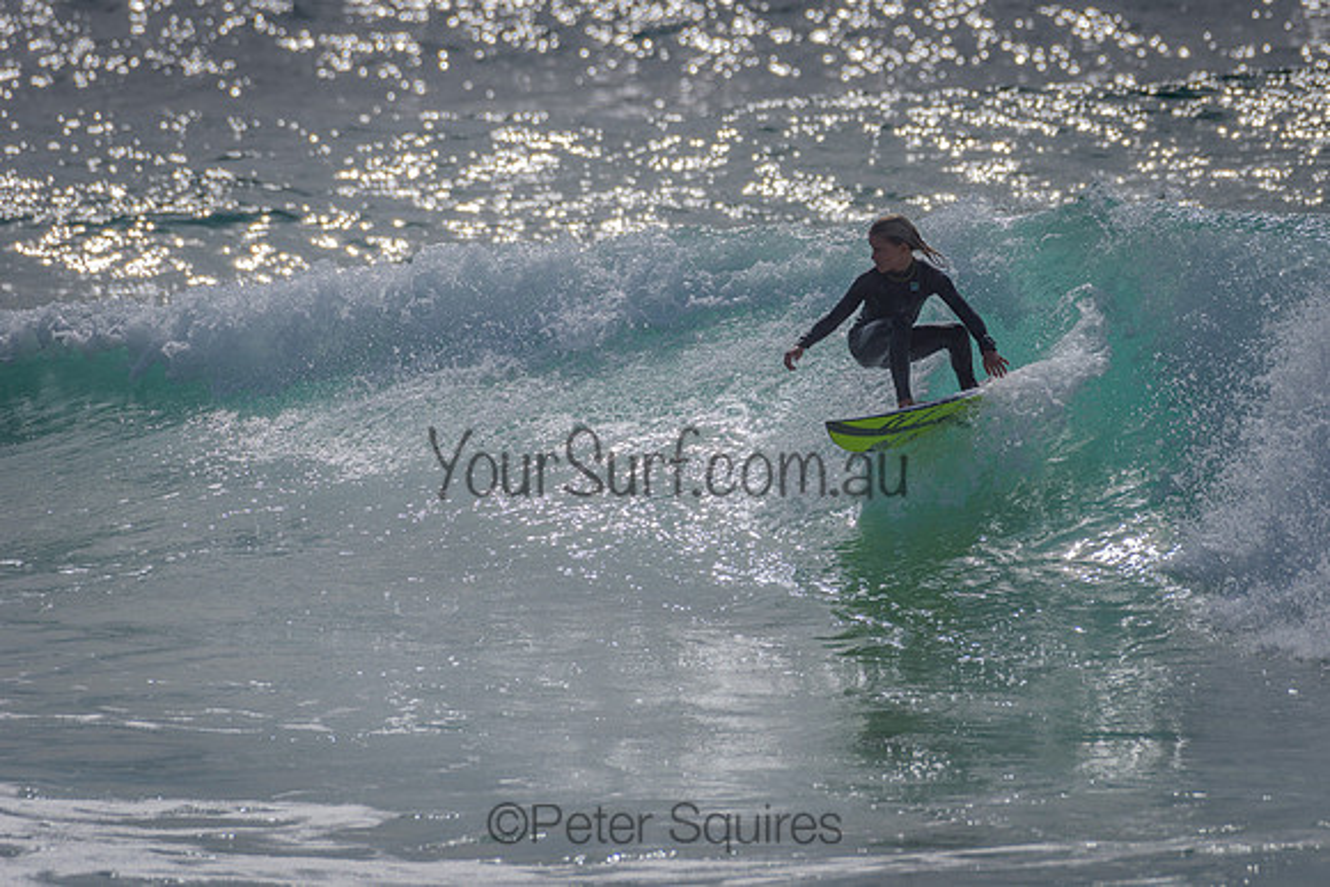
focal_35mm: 613
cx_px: 809
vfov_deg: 2.2
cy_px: 385
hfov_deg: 3.4
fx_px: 22650
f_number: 8
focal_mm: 500
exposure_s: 1/2000
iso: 64
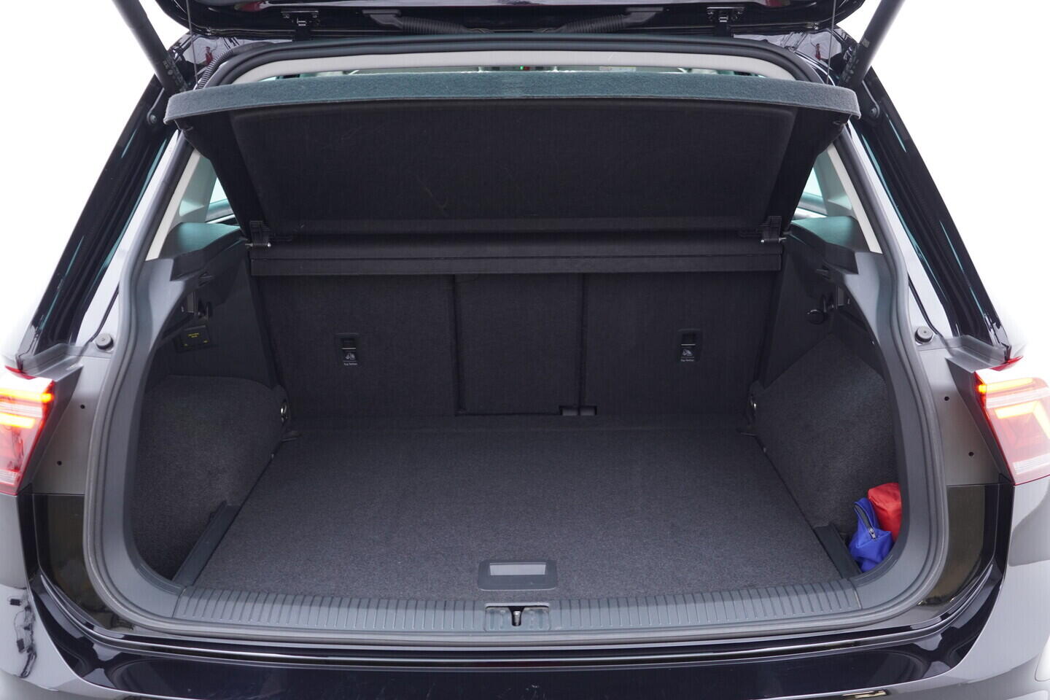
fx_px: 1050
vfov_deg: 36.9
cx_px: 525
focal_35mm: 36
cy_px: 350
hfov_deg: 53.1
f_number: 2.8
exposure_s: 1/40
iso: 400
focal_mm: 24
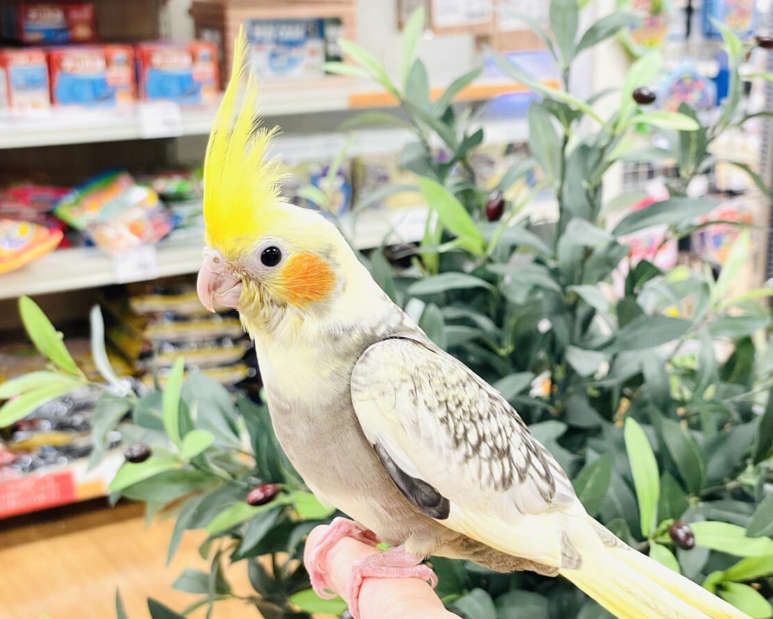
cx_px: 406
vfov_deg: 27.6
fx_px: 1259
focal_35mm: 55
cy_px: 306
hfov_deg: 34.1
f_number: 2
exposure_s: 1/100
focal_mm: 6
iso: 200
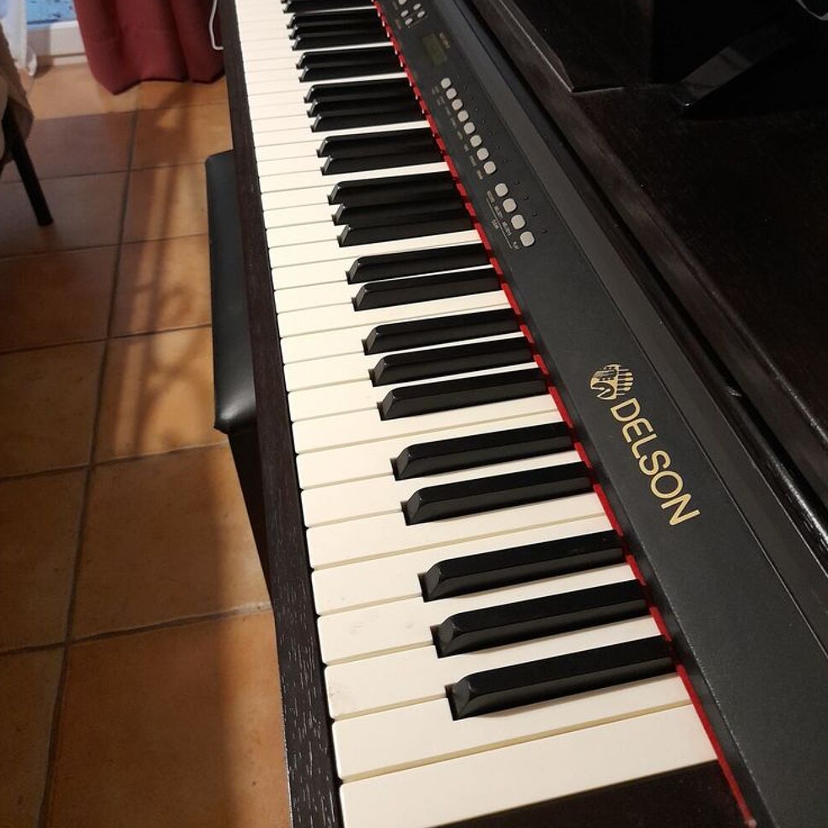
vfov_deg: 53.3
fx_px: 812
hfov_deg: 54.0
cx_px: 413
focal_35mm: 30
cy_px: 295
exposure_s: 1/25
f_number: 2
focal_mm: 4.6
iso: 500
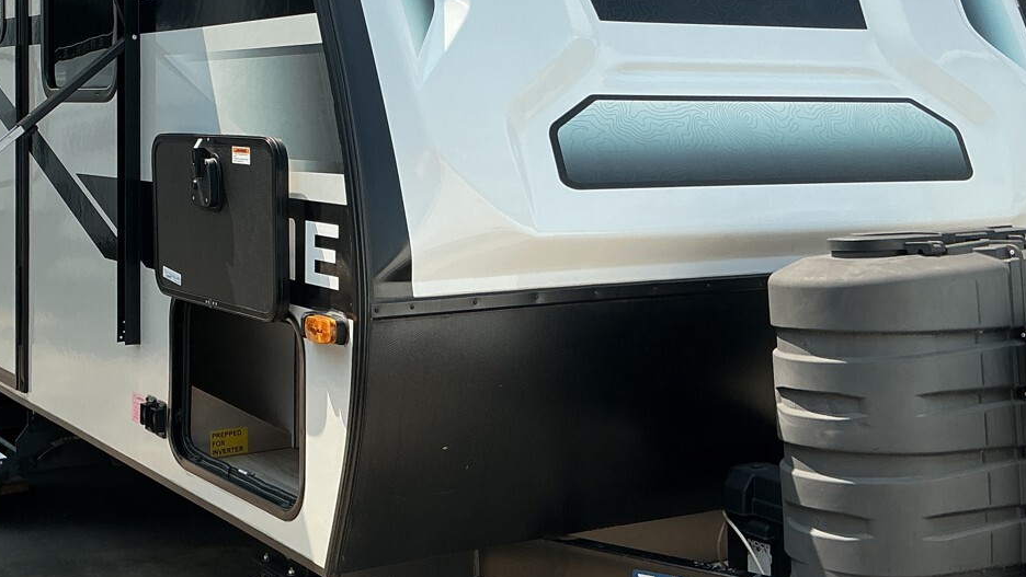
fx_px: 1469
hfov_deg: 37.9
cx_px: 318
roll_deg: -0.6
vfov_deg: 22.1
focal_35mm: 54
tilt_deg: -3.5
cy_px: 189
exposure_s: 1/1342
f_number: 1.8
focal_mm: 3
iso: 25
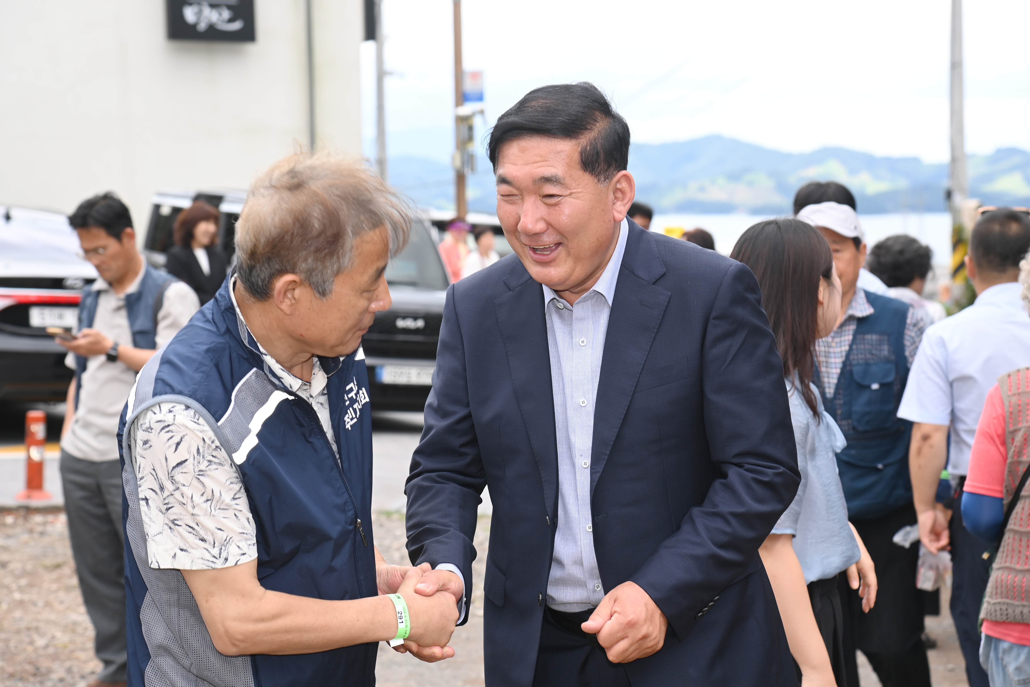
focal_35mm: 85
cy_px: 344
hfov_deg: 23.9
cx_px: 515
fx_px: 2432
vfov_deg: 16.1
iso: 200
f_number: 6.3
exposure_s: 1/250
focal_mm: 85
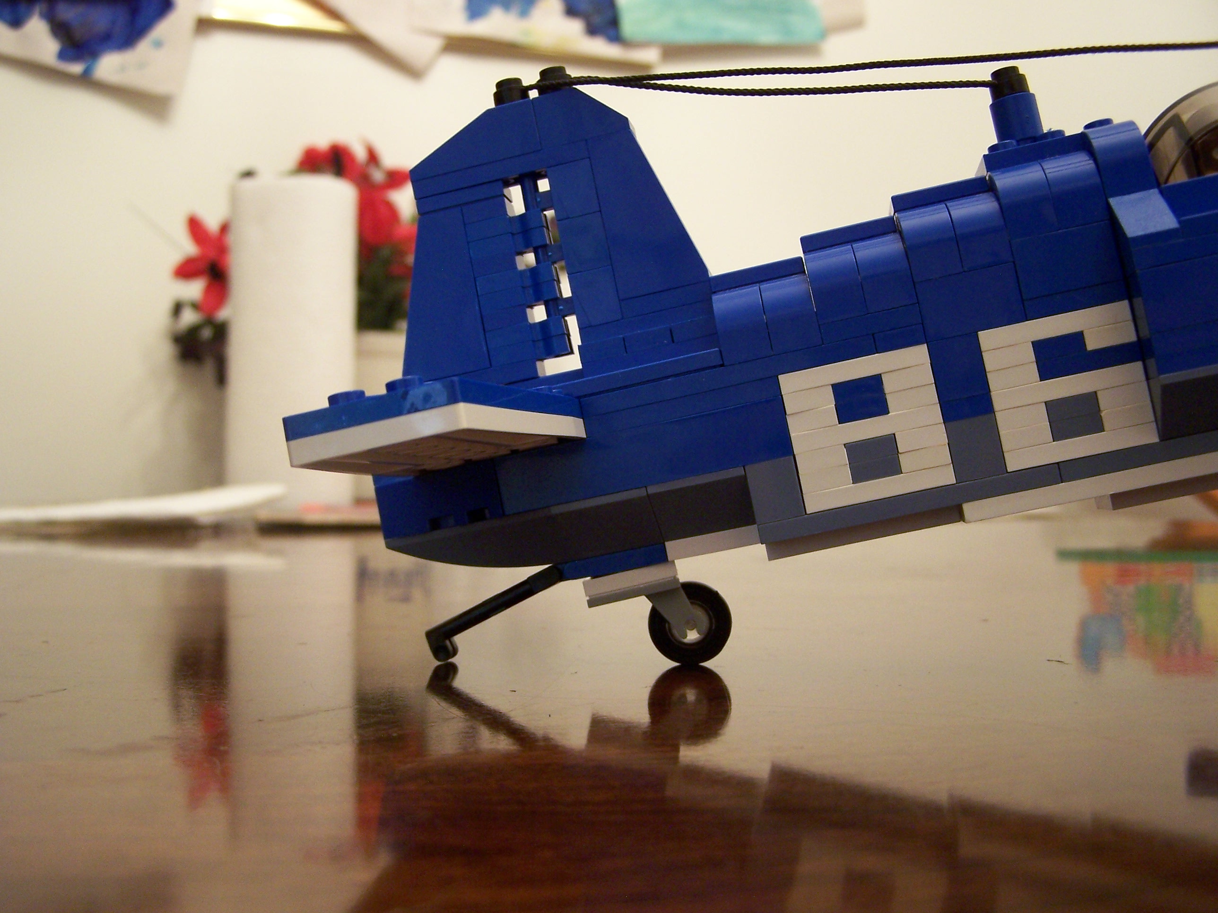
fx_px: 1337
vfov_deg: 37.7
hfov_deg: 49.0
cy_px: 456
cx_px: 609
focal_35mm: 38
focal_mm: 6.3
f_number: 2.8
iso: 140
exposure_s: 1/8
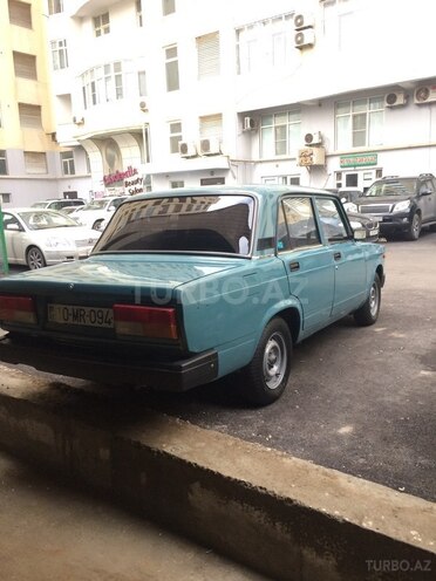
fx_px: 487
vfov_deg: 61.7
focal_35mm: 29
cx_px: 218
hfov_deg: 48.2
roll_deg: +3.4
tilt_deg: -11.0
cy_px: 290
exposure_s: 1/33
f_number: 2.2
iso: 64
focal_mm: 4.15
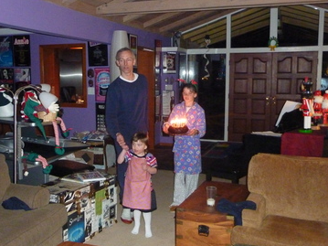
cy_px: 121
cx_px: 150
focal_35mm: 39
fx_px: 369
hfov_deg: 47.8
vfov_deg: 36.8
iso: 1000
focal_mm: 5.7
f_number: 3.5
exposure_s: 1/30
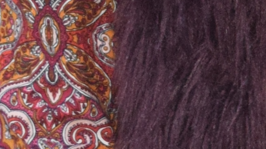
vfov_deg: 3.7
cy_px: 111
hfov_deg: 6.3
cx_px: 549
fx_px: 2334
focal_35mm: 331
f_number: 3.5
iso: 2000
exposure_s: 1/60
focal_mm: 20
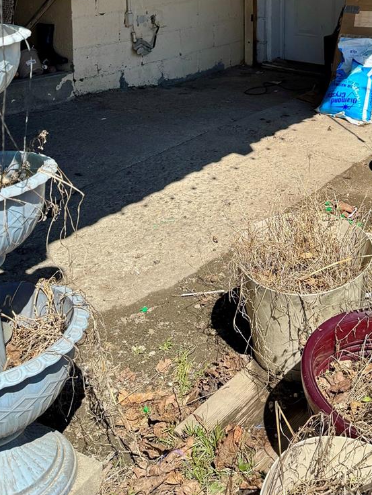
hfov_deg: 28.8
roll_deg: +0.4
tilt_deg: -9.5
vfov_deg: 35.1
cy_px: 17
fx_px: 716
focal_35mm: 50
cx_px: 261
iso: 80
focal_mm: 6.76
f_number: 1.78
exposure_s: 1/2415
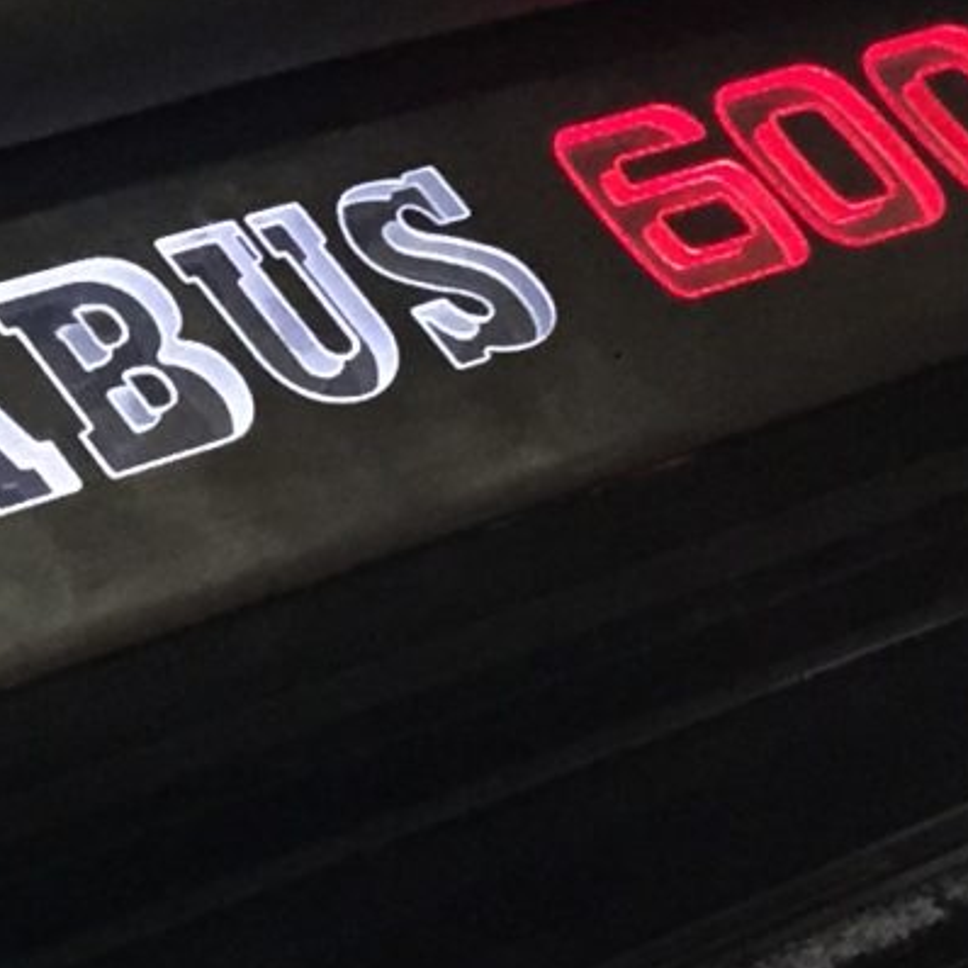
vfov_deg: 10.3
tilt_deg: -29.5
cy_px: -365
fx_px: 5220
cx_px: -905
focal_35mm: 165
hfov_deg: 9.9
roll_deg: -20.5
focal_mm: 4.15
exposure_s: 1/20
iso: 250
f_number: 2.2
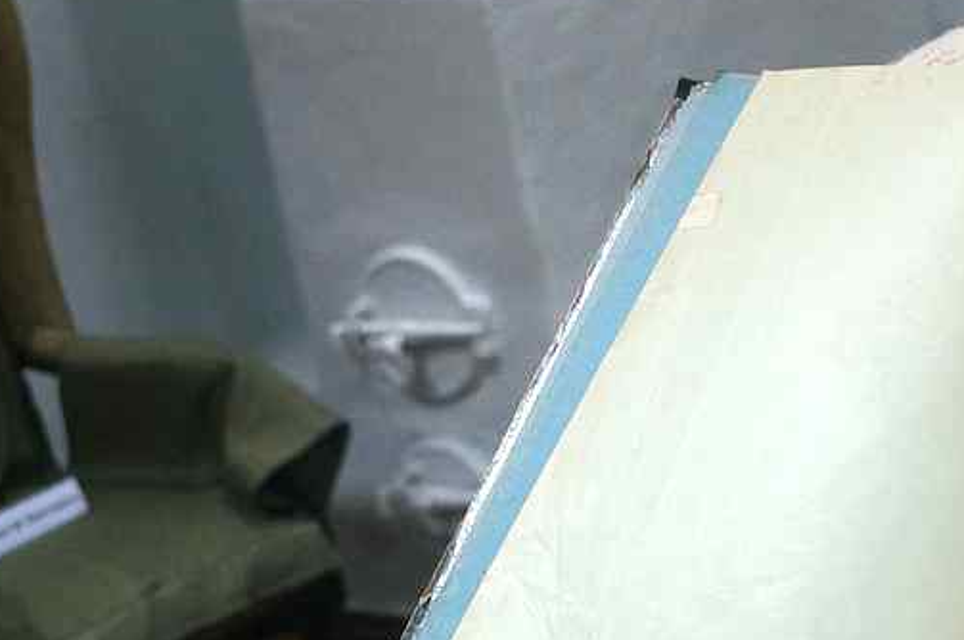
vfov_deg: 14.7
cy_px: 246
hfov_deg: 21.4
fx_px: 2487
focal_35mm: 93
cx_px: 907
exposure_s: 1/60
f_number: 4
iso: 800
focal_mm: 26
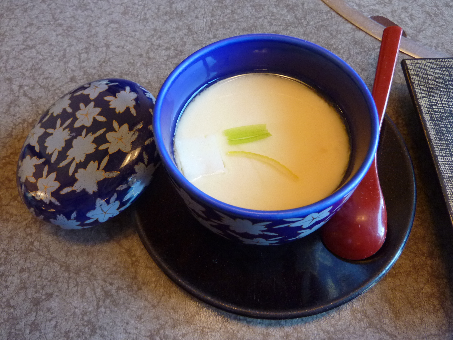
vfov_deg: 54.9
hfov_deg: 69.4
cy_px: 170
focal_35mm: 25
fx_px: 327
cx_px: 226
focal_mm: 4.1
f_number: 3.3
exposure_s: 1/30
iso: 250
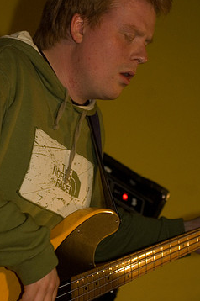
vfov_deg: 15.5
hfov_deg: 10.4
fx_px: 1102
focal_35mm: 132
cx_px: 121
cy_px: 151
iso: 800
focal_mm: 70
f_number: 3.2
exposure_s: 1/40
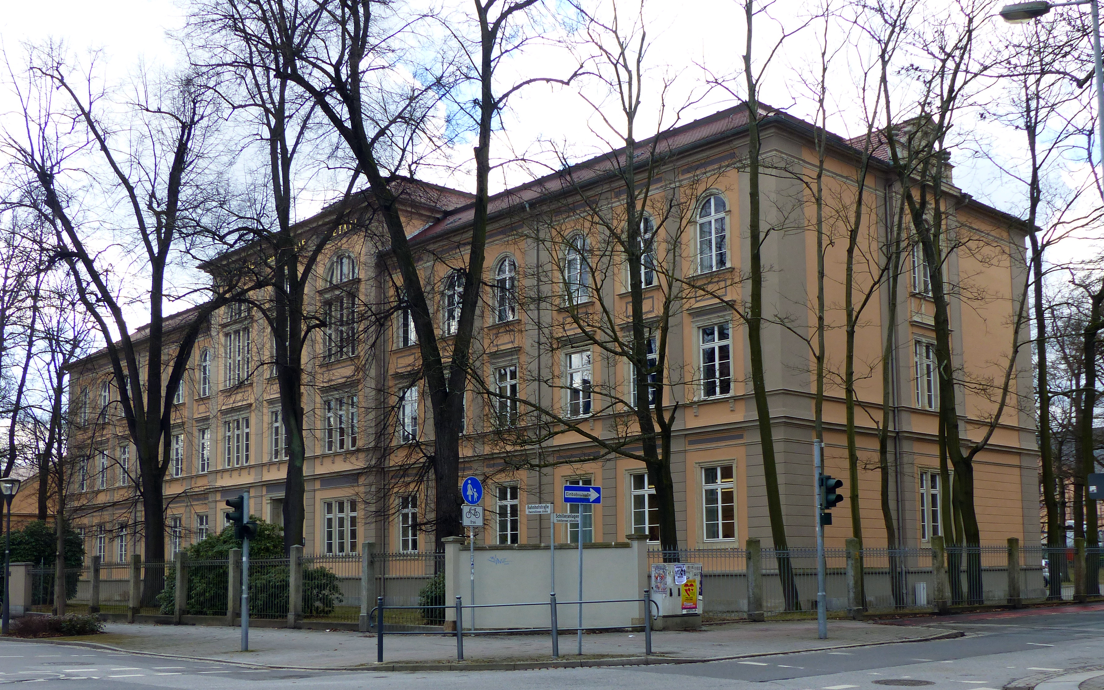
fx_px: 1173
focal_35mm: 39
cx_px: 580
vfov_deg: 32.5
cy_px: 456
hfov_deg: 50.4
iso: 100
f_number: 4
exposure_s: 1/250
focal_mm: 5.9
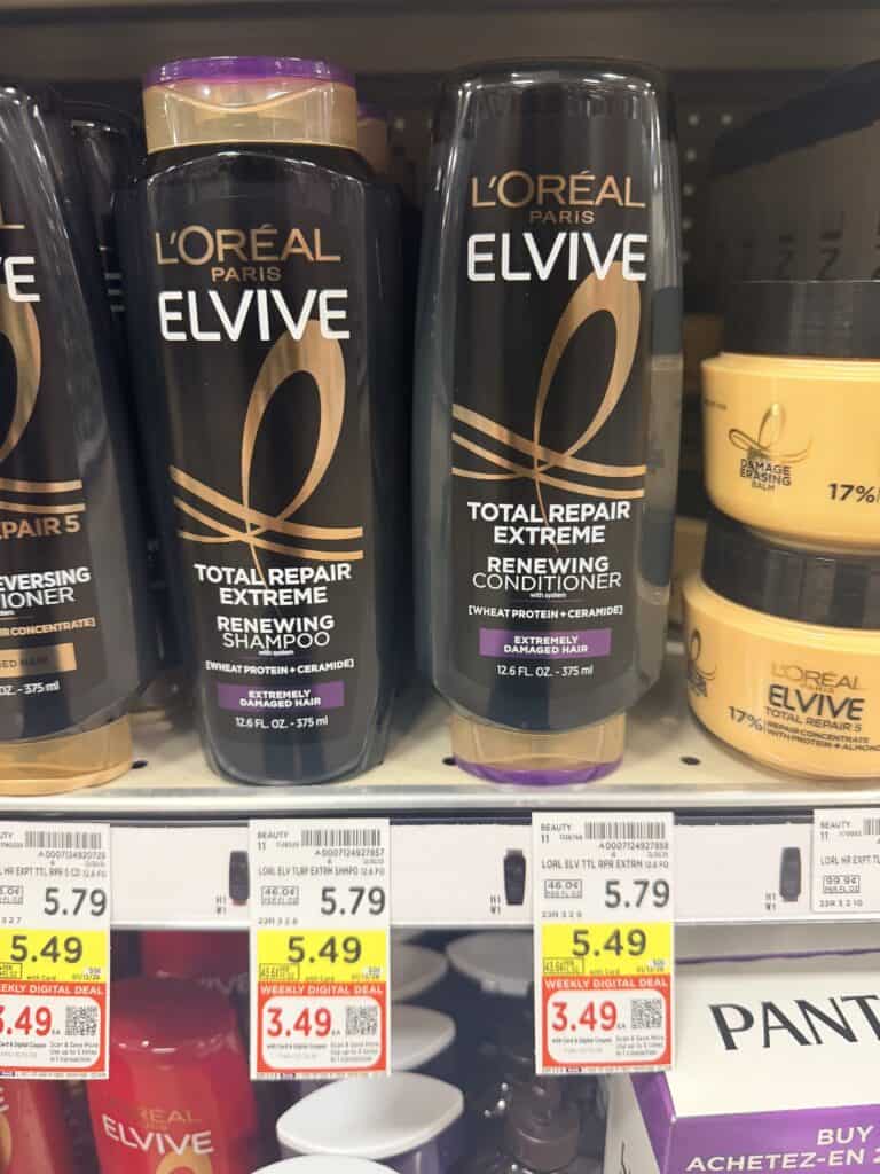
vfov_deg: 71.6
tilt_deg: -20.1
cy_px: 587
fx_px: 813
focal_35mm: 24
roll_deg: +1.3
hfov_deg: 56.8
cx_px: 440
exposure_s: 1/60
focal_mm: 6.76
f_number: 1.78
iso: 160
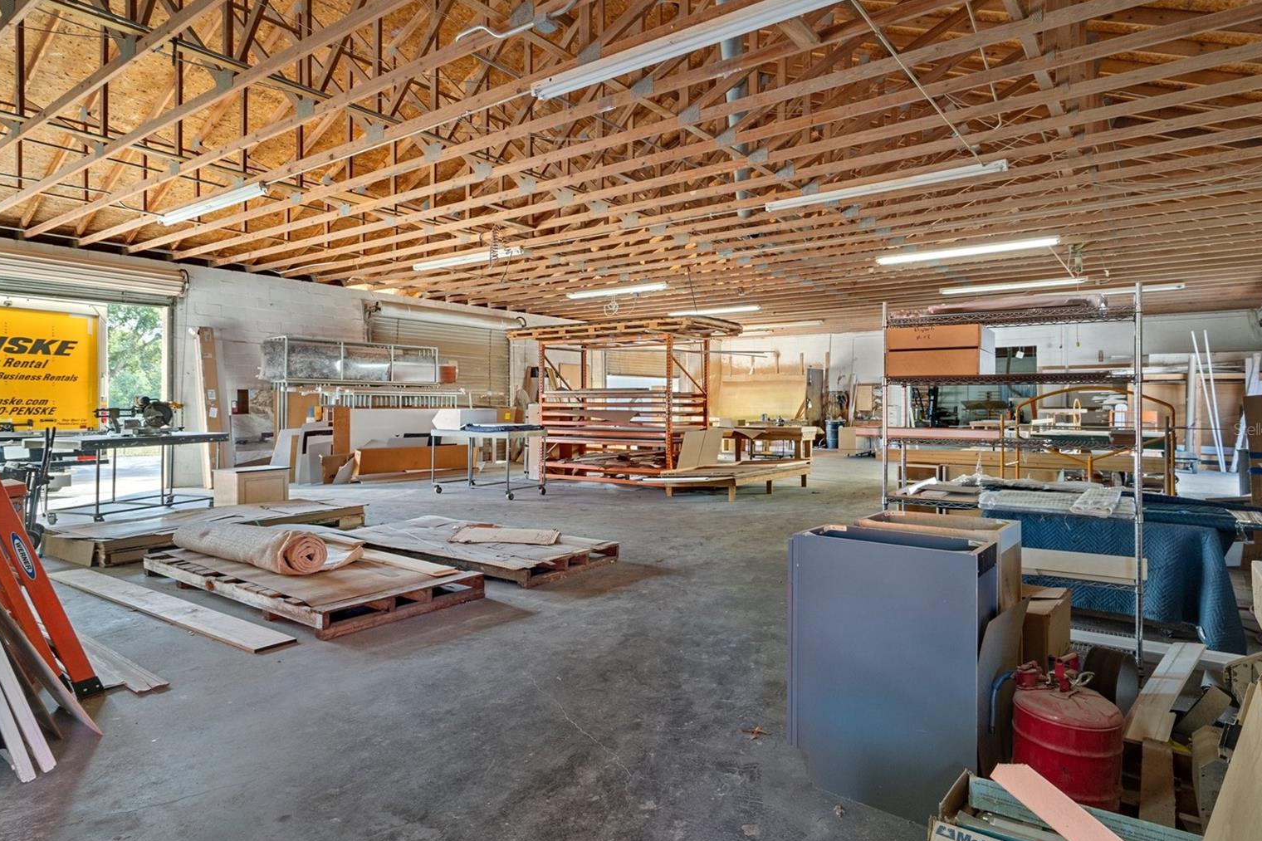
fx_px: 701
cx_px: 643
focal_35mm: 20
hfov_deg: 84.0
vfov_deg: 61.9
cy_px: 429
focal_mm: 19
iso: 640
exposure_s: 1/2.5
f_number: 8
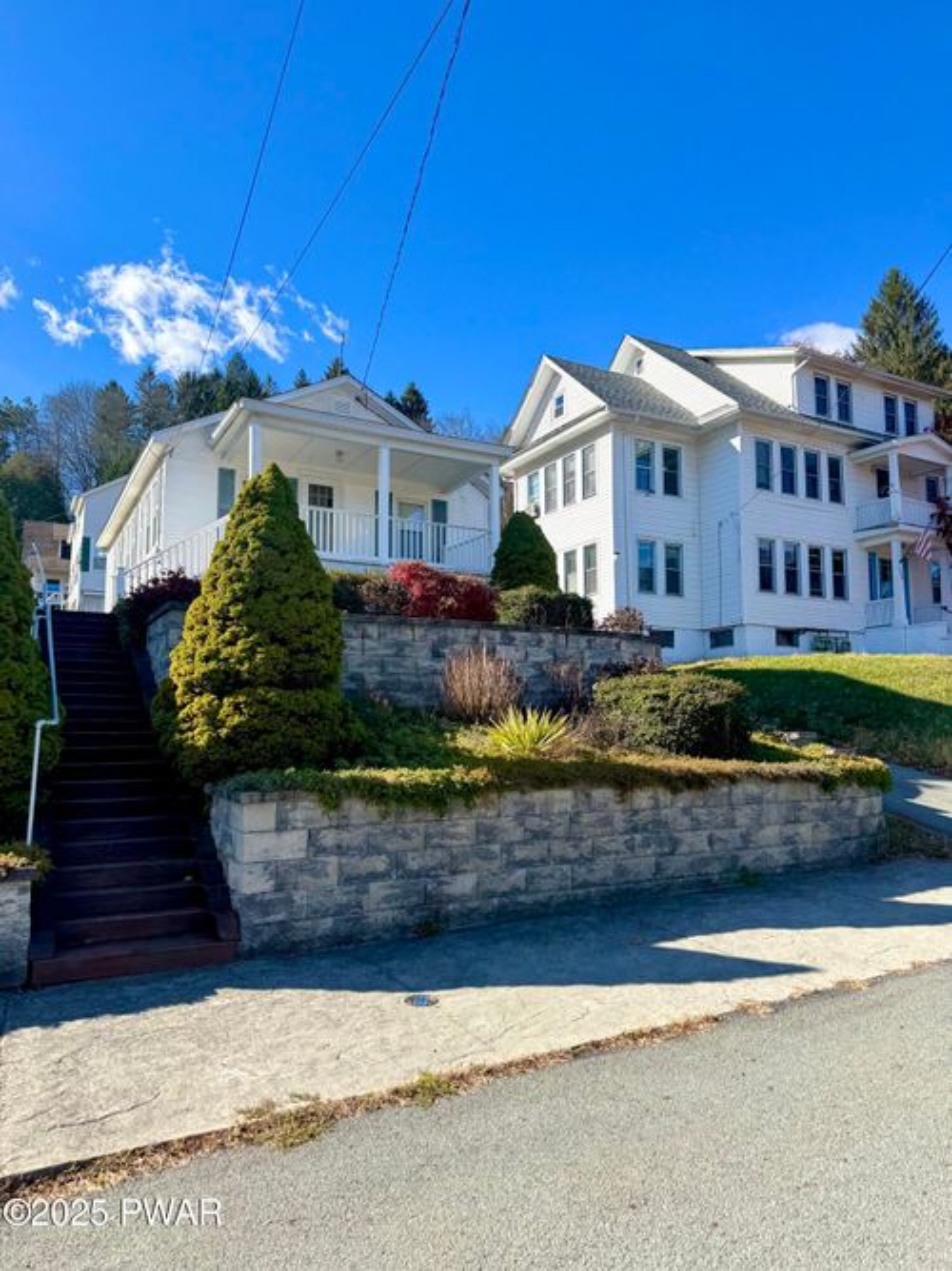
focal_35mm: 24
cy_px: 636
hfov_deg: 56.8
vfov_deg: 71.6
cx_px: 476
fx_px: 880
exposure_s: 1/2710
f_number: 1.78
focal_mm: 6.76
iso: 80
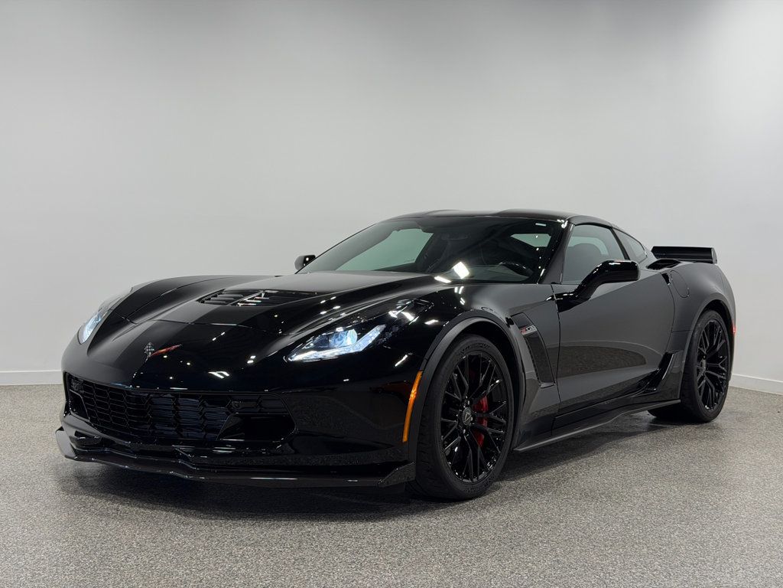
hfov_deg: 39.7
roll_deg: -1.1
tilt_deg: -2.0
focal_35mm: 48
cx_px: 392
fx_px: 1086
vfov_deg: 30.3
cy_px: 294
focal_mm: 6.76
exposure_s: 1/296
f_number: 1.78
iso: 64
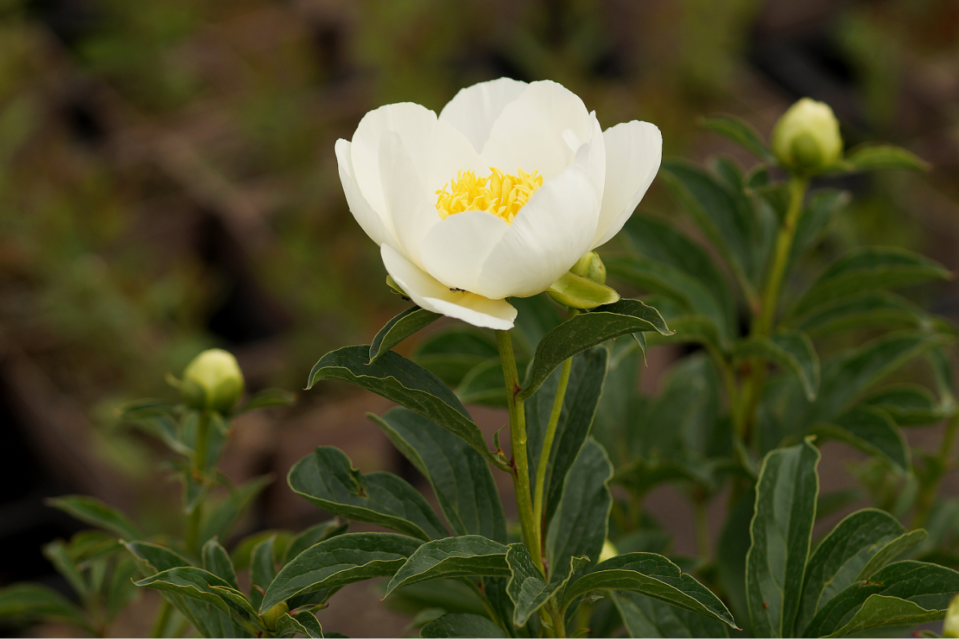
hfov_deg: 13.7
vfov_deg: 9.1
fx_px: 3996
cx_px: 480
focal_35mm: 150
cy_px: 320
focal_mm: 100
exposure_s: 1/1000
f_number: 3.5
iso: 100
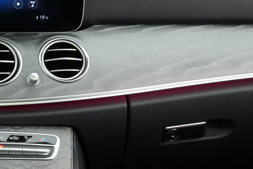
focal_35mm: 109
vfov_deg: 12.3
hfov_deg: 17.9
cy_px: -33
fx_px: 766
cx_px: -40
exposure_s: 1/25
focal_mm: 18
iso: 1000
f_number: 6.3
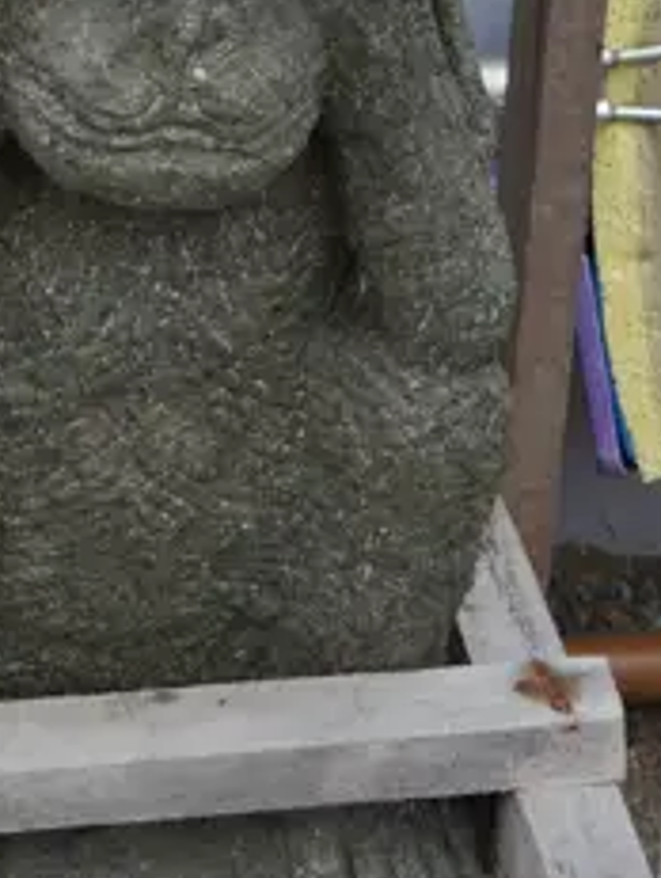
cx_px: 112
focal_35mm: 124
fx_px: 3148
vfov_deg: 14.5
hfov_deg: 11.9
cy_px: -540
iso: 200
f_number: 4
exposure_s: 1/160
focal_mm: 14
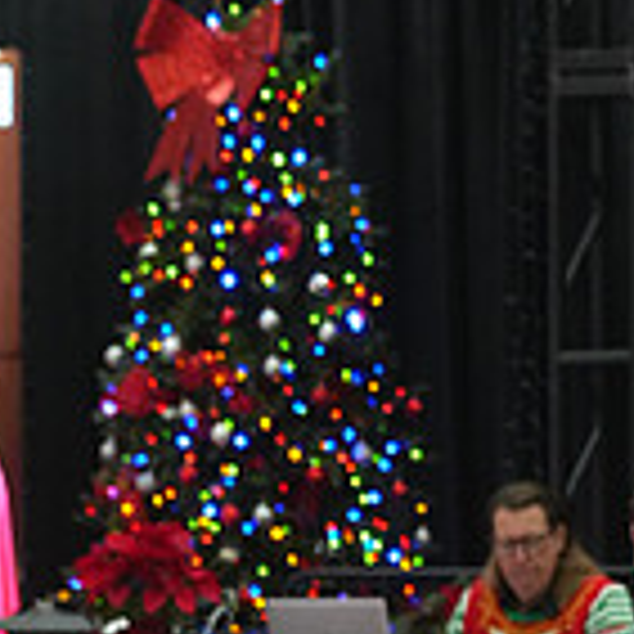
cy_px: 1151
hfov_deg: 3.8
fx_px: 9490
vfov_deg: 3.8
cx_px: -101
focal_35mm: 458
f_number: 5.6
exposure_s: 1/200
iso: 4000
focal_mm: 131
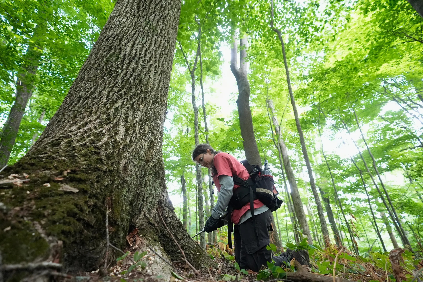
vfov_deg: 73.8
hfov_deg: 96.7
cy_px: 141
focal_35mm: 16
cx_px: 212
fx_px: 188
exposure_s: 1/320
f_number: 2.8
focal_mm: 16
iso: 5000
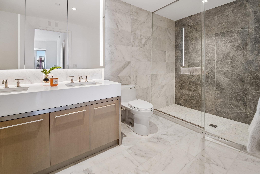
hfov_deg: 104.3
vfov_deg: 81.2
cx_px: 130
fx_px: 101
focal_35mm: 14
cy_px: 87
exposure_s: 1/30
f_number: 7.1
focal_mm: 14
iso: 400
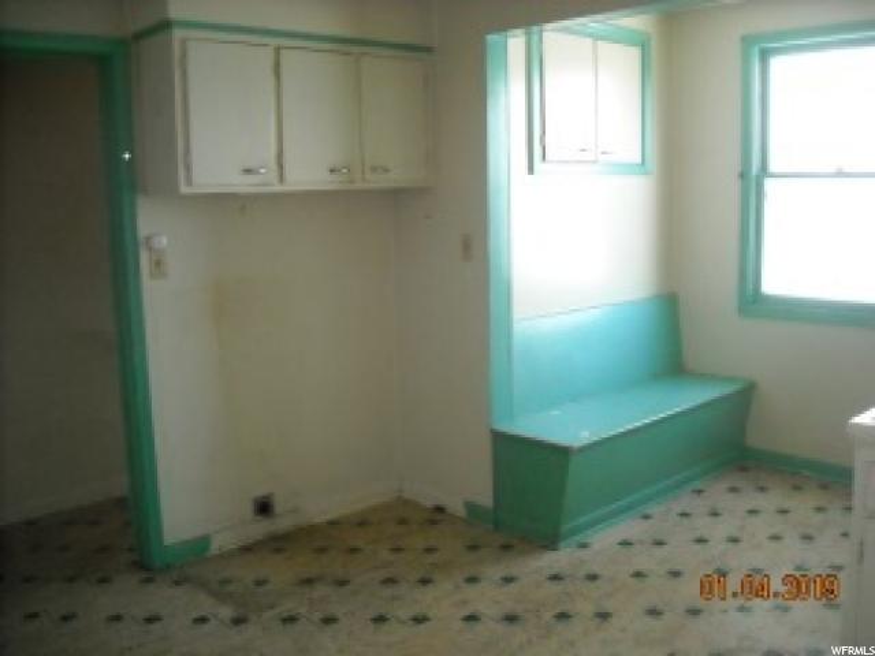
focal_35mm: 35
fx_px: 885
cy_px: 328
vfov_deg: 40.7
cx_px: 438
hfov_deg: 52.6
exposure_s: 1/250
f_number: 2.8
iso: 702
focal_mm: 5.7
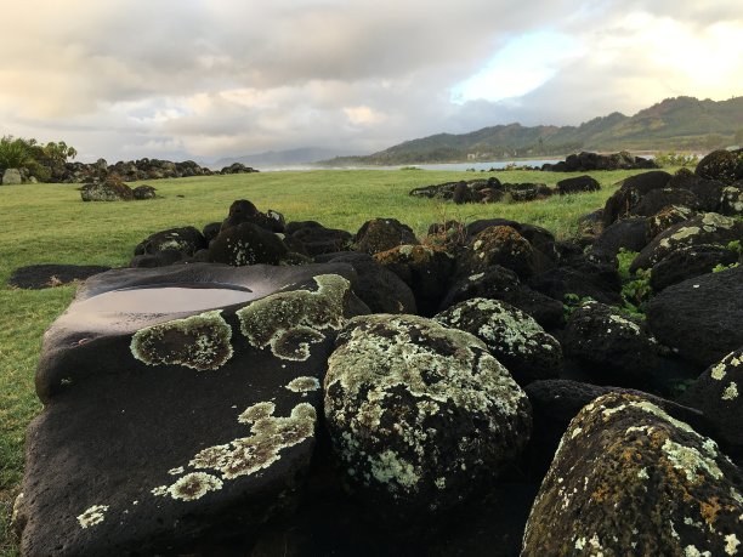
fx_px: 622
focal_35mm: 29
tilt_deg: -9.8
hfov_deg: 61.7
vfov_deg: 48.2
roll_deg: +2.8
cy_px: 278
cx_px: 372
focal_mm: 4.15
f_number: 2.2
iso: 25
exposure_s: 1/120
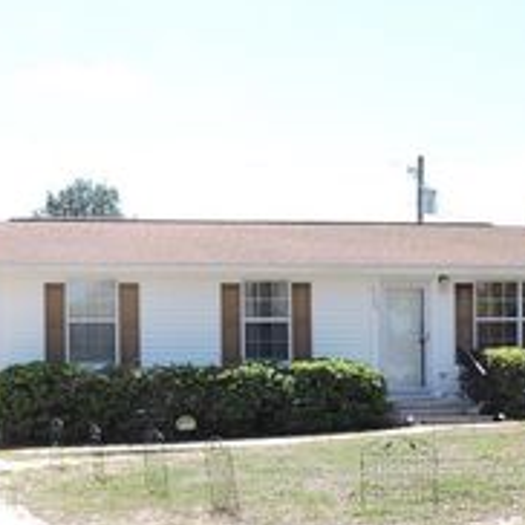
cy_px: 431
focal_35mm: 85
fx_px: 1458
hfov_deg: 20.3
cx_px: 136
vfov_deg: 20.1
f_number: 3.3
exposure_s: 1/800
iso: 160
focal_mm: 6.2
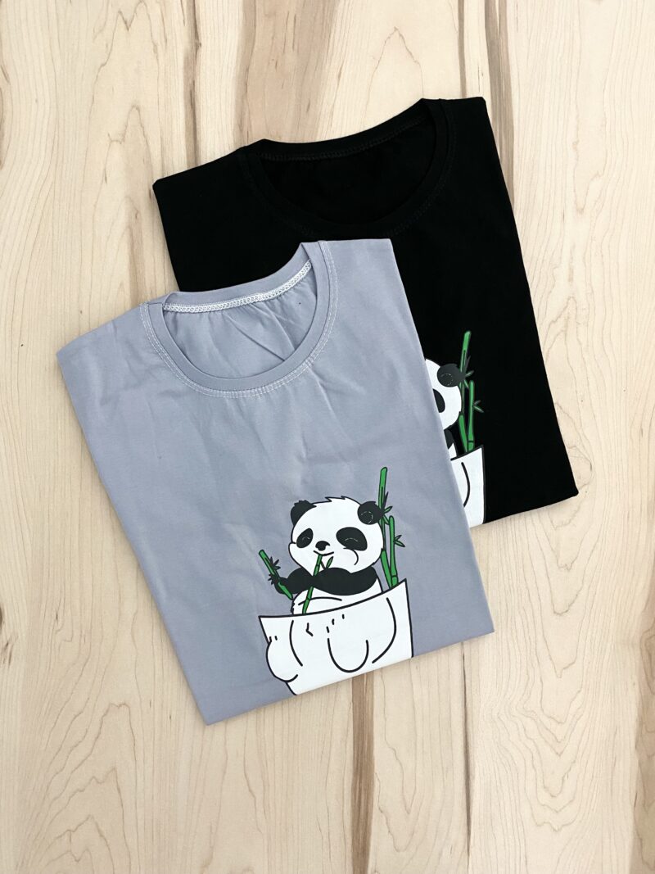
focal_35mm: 26
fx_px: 656
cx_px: 328
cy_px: 437
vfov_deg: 67.3
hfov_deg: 53.1
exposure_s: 1/33
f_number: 1.8
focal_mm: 4.25
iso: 320
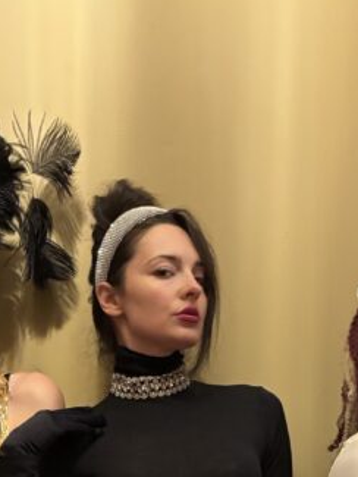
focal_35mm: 82
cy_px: 690
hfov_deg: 18.0
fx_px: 1130
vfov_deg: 20.7
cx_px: 185
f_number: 1.6
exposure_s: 1/30
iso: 640
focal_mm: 5.96
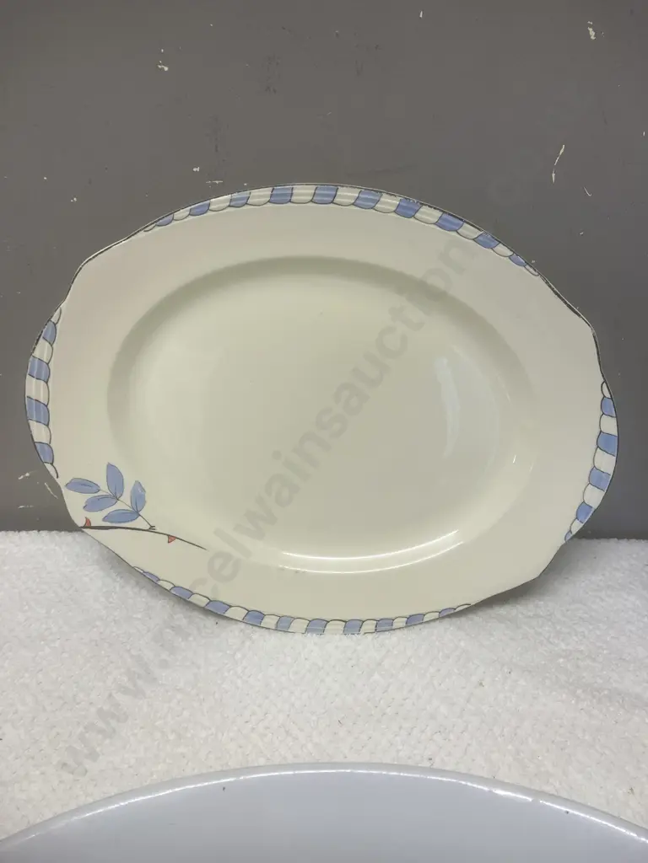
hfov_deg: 49.7
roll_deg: +0.0
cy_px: 432
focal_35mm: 28
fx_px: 699
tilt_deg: -33.5
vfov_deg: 63.4
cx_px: 324
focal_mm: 3.99
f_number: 1.8
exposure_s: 1/100
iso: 80
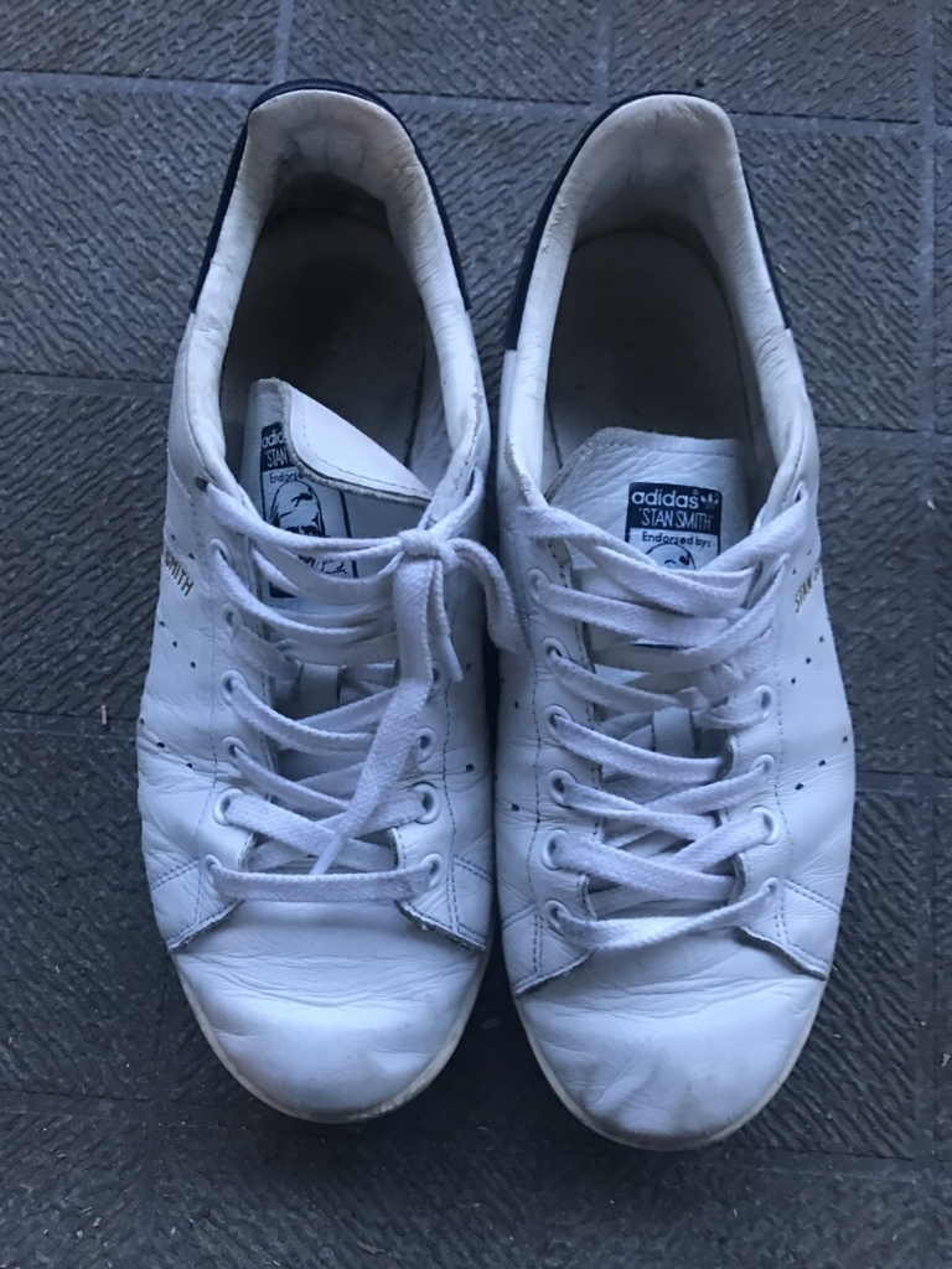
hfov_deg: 49.7
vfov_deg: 63.4
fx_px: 1027
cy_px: 634
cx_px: 476
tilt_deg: -80.8
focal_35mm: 28
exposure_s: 1/15
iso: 80
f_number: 1.8
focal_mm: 3.99
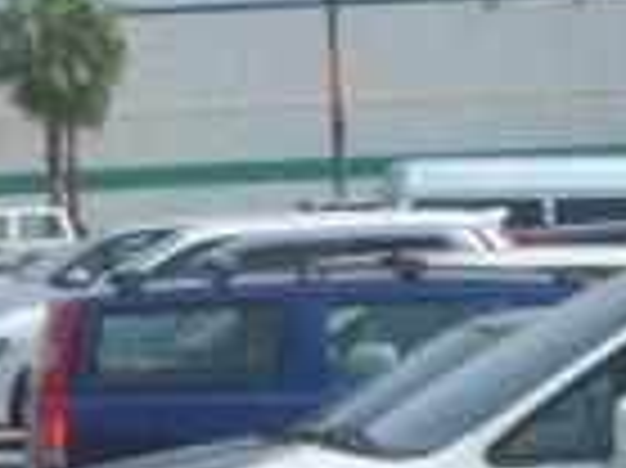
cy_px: 698
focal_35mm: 213
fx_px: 3849
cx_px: -329
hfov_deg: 9.1
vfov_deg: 6.9
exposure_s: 1/320
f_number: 5.8
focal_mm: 10.7
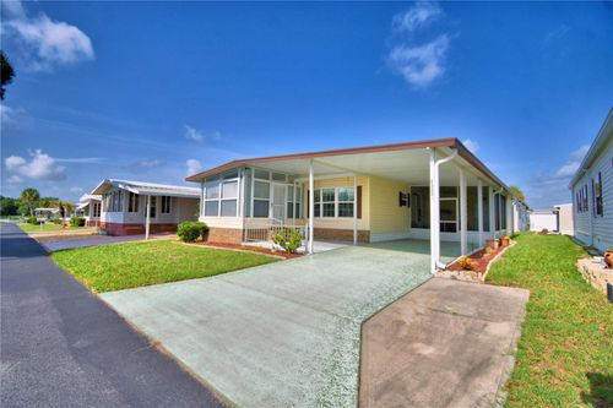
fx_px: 255
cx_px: 306
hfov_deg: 100.4
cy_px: 204
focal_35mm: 15
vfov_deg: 77.3
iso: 100
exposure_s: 1/2500
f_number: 4.5
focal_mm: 10
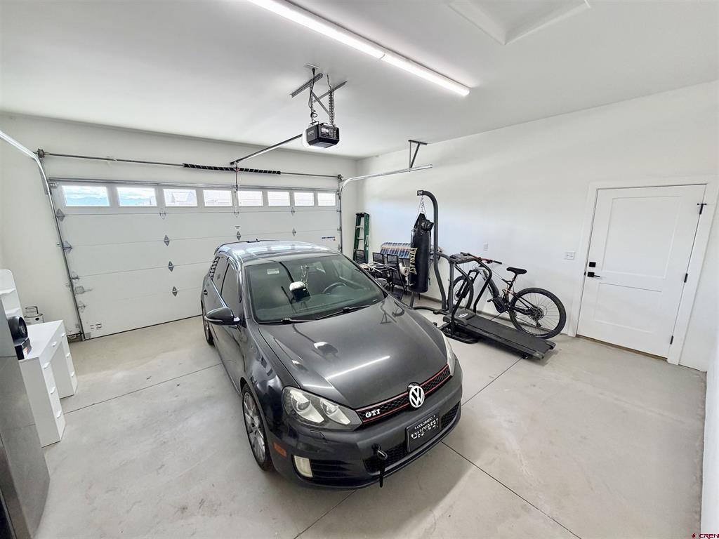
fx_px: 291
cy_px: 270
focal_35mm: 14
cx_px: 360
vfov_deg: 85.7
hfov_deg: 102.1
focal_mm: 2.22
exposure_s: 1/120
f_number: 2.2
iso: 160
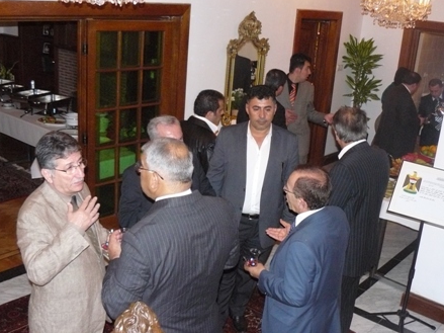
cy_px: 181
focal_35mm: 41
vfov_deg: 35.1
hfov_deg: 45.8
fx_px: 526
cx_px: 224
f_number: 2.8
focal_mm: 6
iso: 400
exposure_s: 1/30
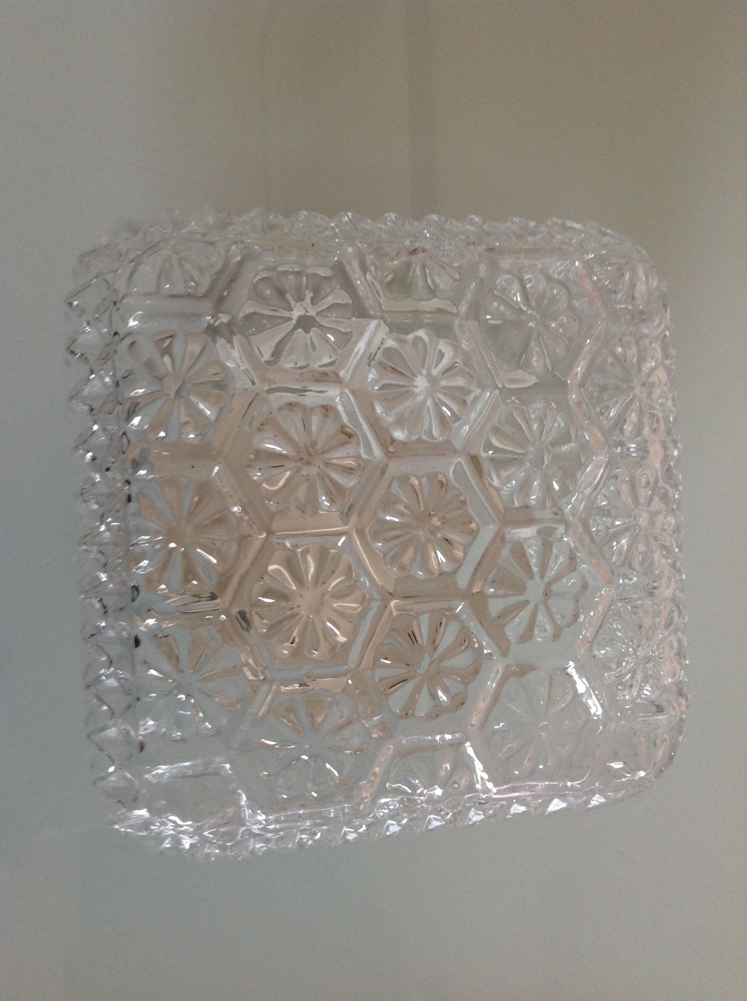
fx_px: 1010
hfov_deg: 40.6
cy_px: 500
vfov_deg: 52.7
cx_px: 374
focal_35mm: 35
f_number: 2.4
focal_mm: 4.28
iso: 100
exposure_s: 1/15
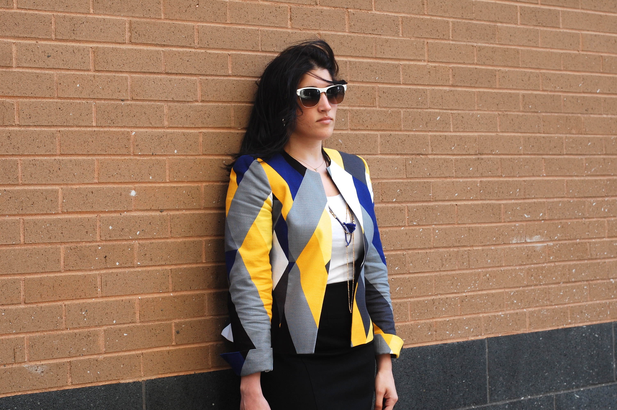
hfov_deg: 27.0
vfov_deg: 18.1
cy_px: 205
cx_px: 308
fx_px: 1284
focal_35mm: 75
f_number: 5.6
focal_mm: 50
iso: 280
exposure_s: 1/125
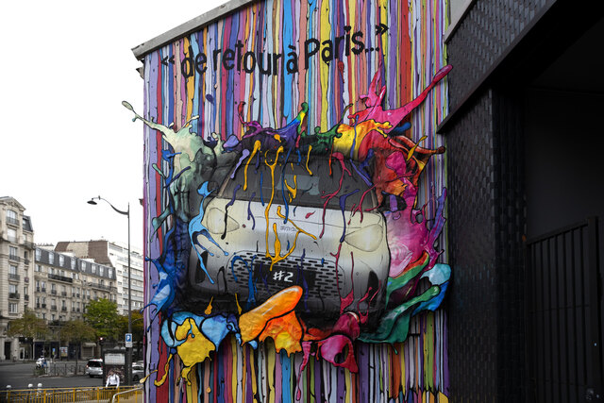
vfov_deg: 43.6
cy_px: 202
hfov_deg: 61.9
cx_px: 302
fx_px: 503
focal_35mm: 30
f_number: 5
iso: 800
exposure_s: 1/160
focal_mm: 30
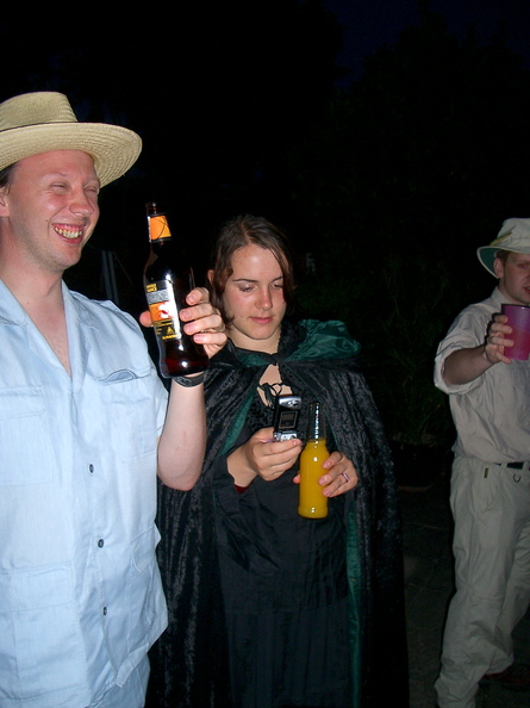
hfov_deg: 40.7
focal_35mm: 35
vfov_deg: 52.6
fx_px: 715
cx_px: 265
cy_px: 354
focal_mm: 5.8
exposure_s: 1/40
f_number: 2.6
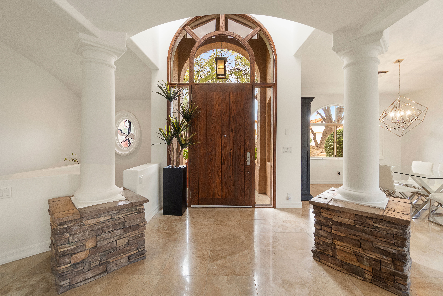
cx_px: 222
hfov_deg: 100.4
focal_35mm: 15
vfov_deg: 77.3
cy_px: 148
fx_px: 185
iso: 400
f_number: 8
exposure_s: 1/50
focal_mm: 10
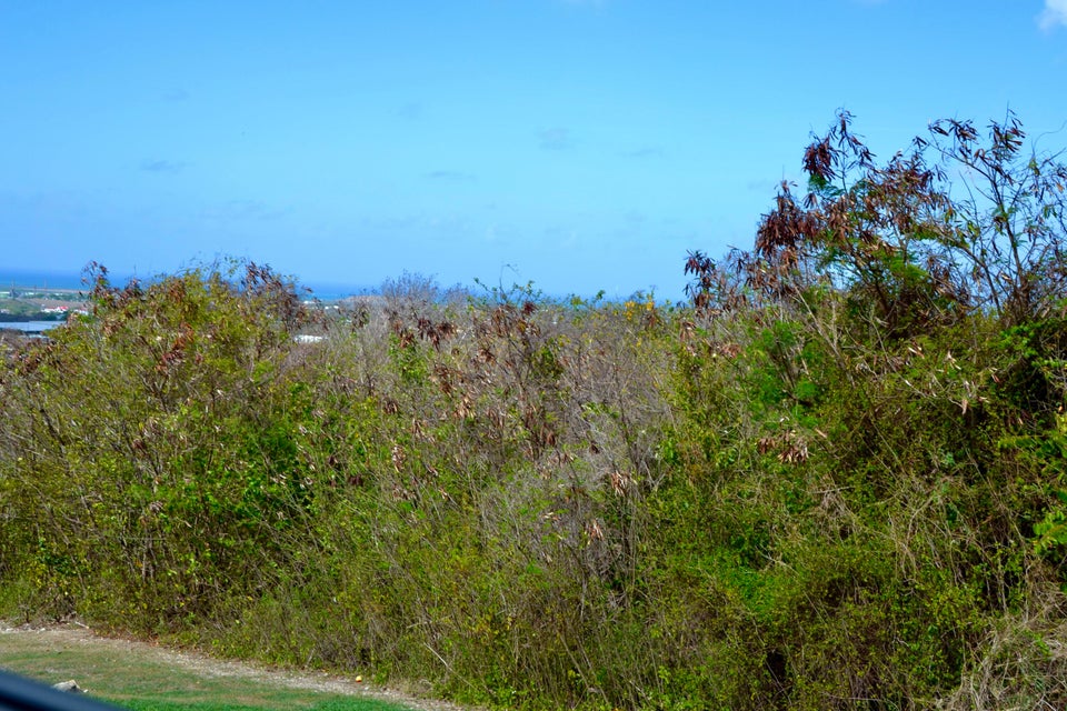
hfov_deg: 49.6
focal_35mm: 39
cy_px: 356
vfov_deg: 34.2
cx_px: 534
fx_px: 1156
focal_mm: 26
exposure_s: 1/200
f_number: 7.1
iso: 100
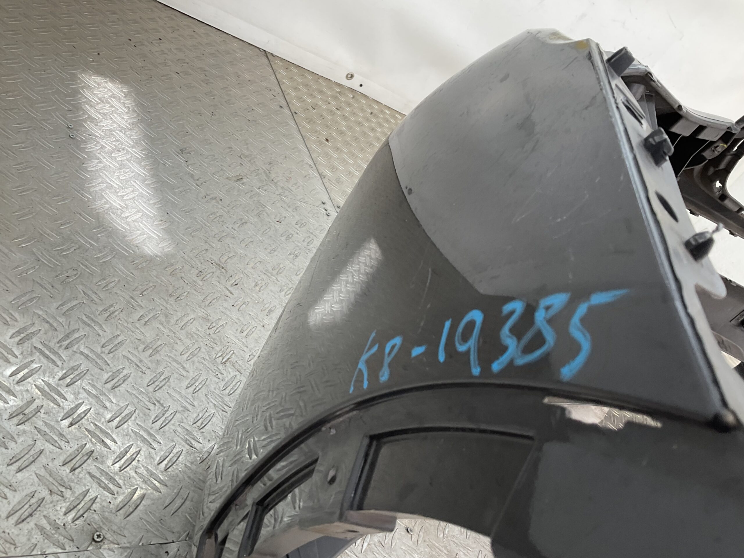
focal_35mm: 29
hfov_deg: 61.7
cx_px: 372
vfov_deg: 48.2
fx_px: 623
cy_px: 279
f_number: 1.8
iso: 20
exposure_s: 1/100
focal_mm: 3
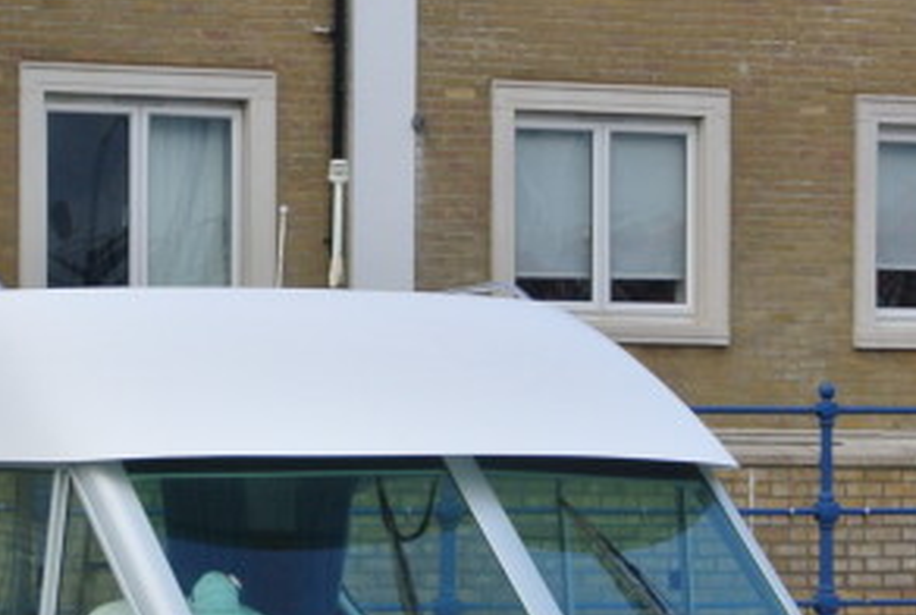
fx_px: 7062
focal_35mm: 277
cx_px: 235
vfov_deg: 5.0
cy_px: 827
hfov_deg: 7.4
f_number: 5.6
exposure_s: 1/250
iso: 100
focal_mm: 30
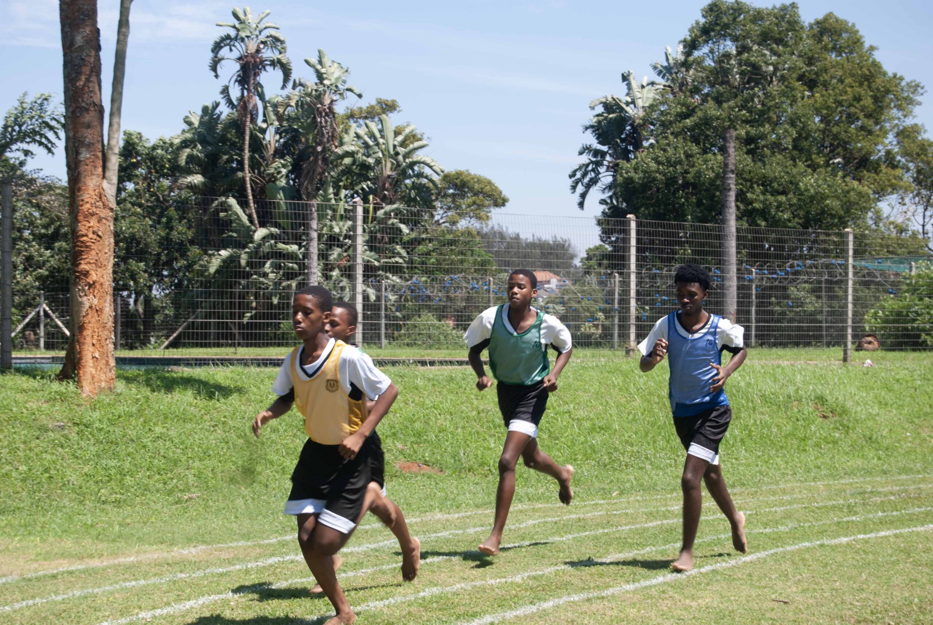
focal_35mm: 82
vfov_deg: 16.6
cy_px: 312
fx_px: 2141
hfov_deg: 24.6
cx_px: 466
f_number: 7.1
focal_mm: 55
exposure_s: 1/200
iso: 100
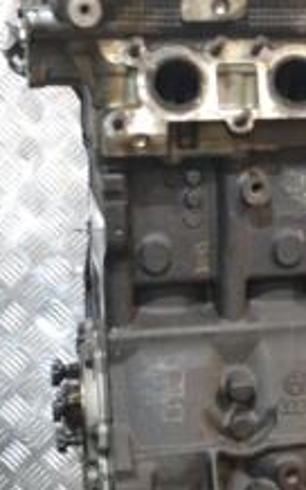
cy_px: 229
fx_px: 1122
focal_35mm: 84
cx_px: 299
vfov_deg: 24.6
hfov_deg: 15.3
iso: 3200
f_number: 3.8
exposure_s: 1/25
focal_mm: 20
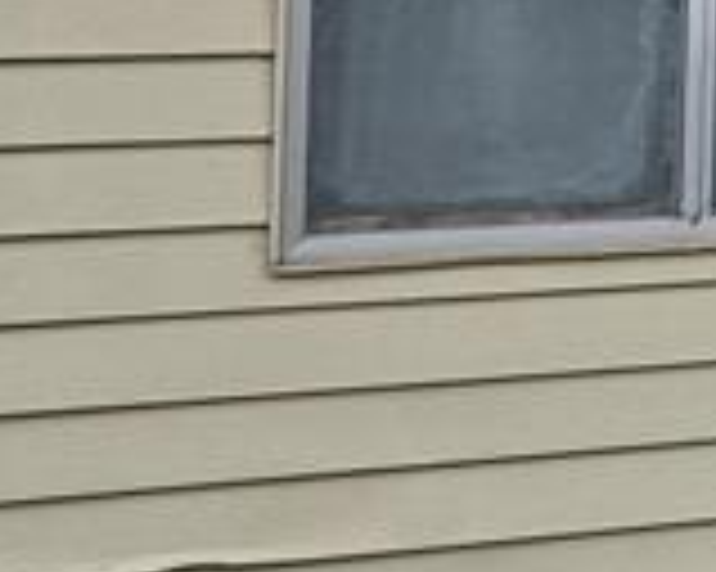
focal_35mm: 145
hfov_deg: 11.1
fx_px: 3071
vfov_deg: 10.3
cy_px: -239
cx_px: 1756
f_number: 1.8
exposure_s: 1/398
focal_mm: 5.4
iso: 50
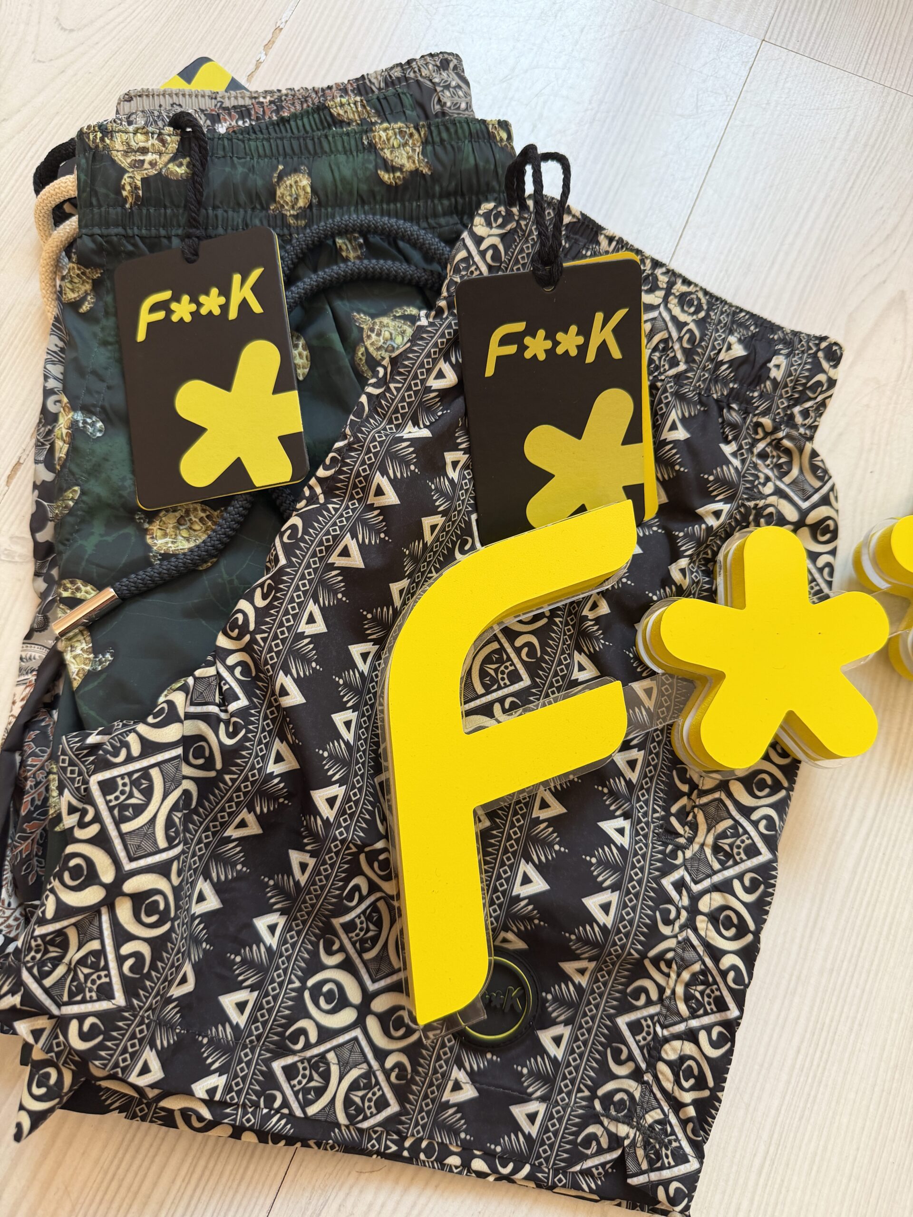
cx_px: 456
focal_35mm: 24
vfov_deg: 71.6
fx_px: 844
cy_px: 608
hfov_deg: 56.8
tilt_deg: -76.1
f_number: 1.78
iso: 200
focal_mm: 6.76
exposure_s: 1/90
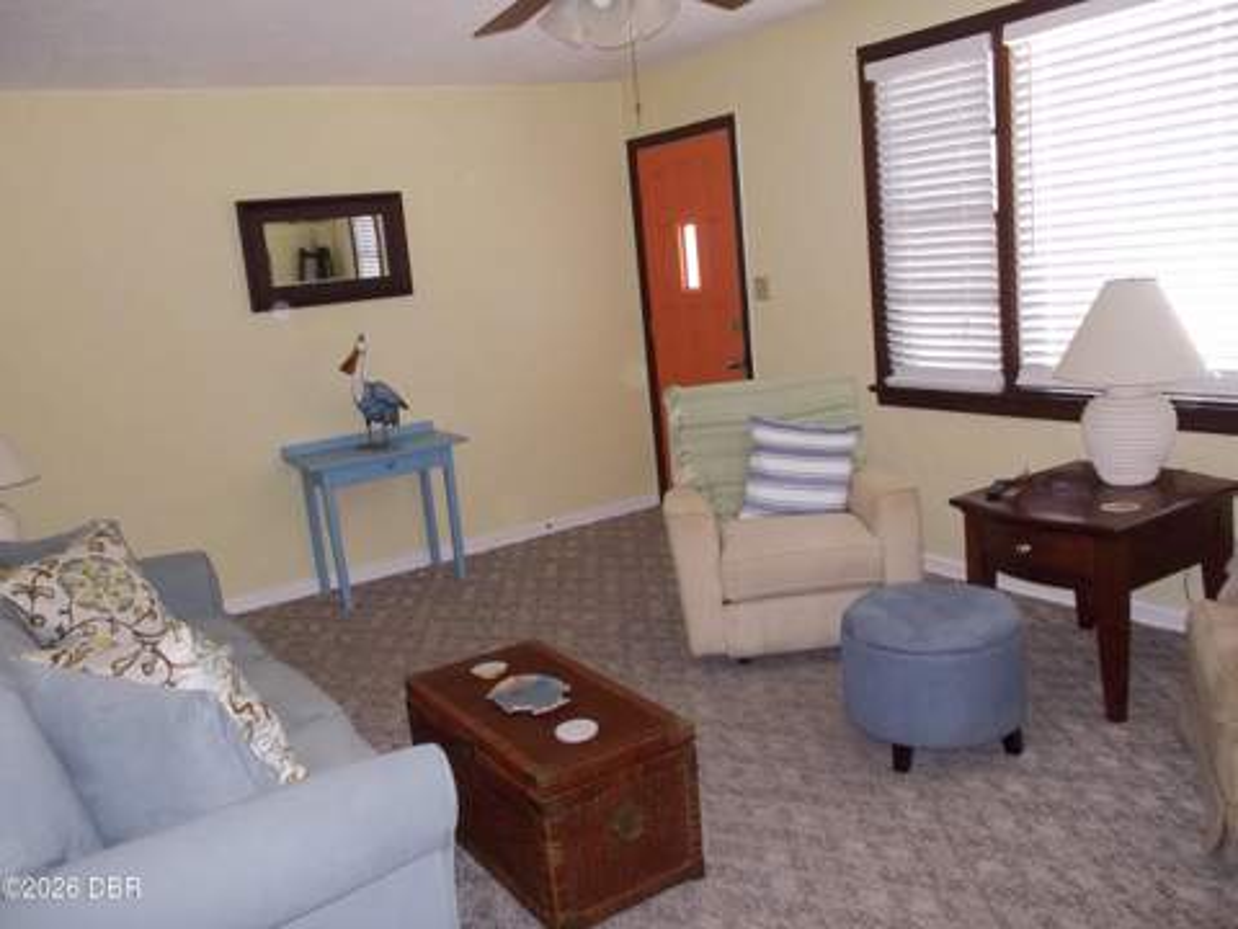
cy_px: 464
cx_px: 619
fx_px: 1037
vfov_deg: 48.2
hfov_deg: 61.7
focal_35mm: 29
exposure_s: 1/60
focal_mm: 4.1
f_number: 3.3
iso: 320
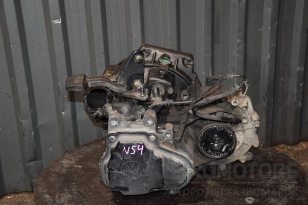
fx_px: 449
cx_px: 154
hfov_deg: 37.9
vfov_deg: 25.8
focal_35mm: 52
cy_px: 102
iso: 800
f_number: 5
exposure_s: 1/60
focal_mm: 35
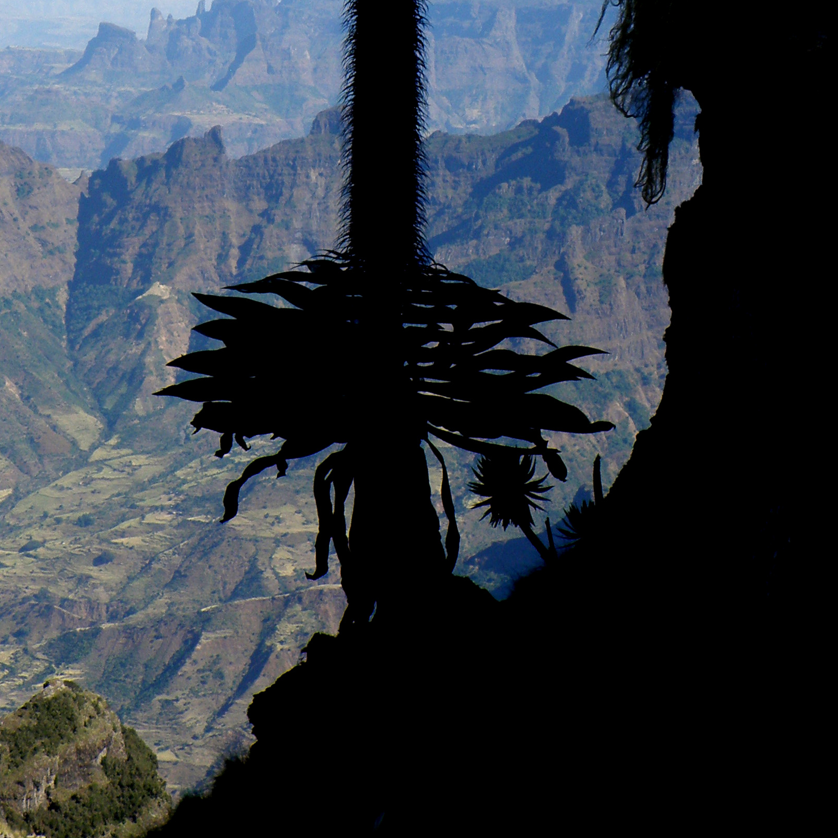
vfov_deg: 14.0
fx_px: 3396
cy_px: 236
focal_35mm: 124
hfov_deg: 14.0
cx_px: 159
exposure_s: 1/320
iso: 64
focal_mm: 11.06
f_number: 5.6
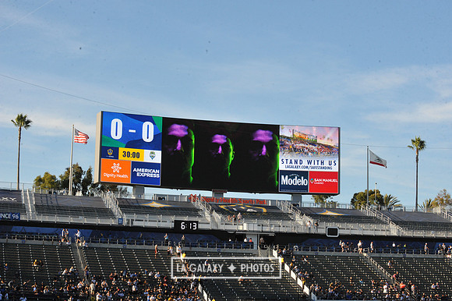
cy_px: 150
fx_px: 1004
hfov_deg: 25.4
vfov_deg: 17.0
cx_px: 226
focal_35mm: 80
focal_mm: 80
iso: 1600
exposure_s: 1/800
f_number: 14
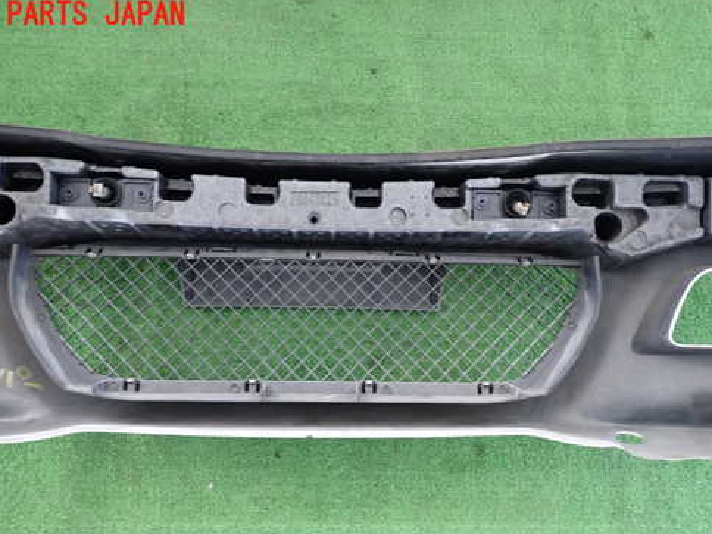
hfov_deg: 58.4
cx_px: 359
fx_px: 638
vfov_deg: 45.1
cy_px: 328
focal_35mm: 31
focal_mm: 4.5
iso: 400
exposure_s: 1/30
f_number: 2
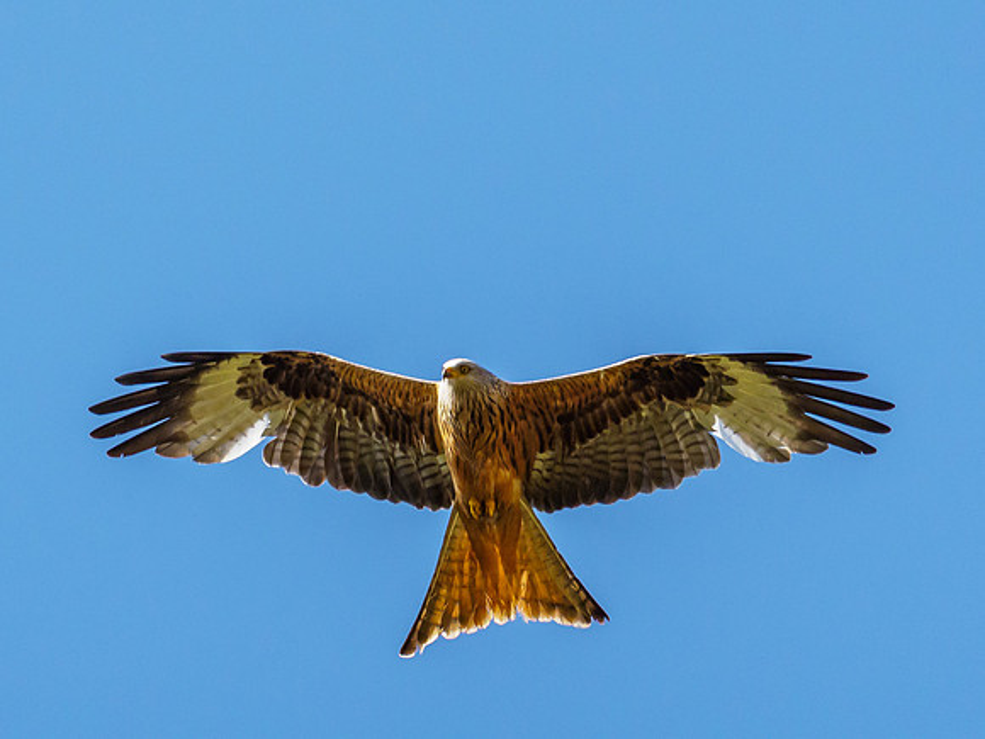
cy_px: 51
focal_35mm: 1119
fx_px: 31844
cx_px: 452
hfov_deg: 1.8
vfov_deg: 1.3
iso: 2500
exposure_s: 1/2500
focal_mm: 300
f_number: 4.5
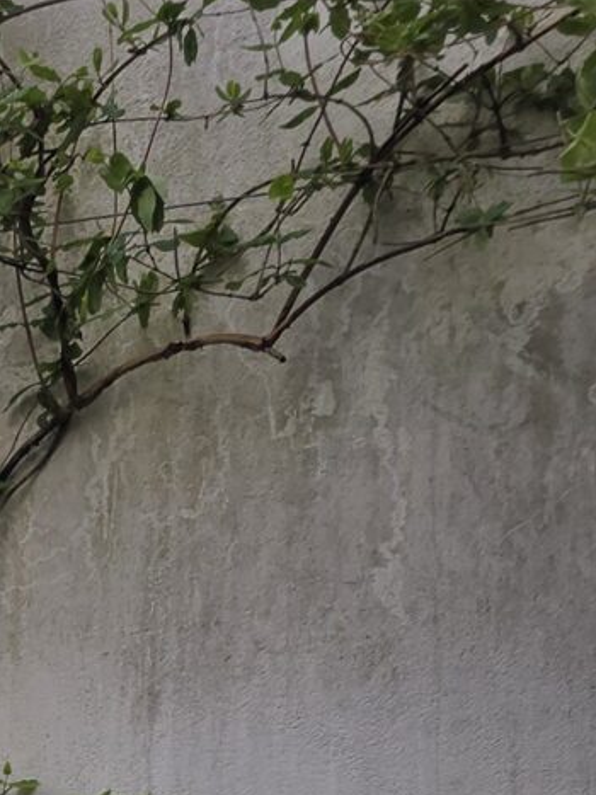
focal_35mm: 126
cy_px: 1483
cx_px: -983
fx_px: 2894
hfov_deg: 9.9
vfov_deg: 13.8
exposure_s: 1/431
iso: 12
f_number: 1.7
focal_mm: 6.3
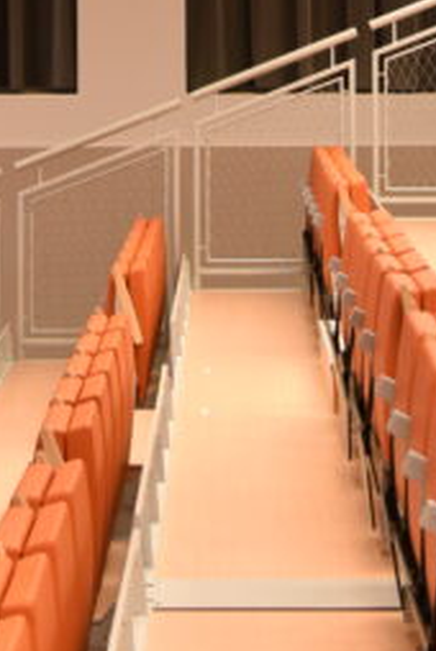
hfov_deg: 10.0
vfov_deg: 14.4
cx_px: 204
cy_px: -177
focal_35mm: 137
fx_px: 2482
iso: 900
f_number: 4
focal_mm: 34
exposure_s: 1/40
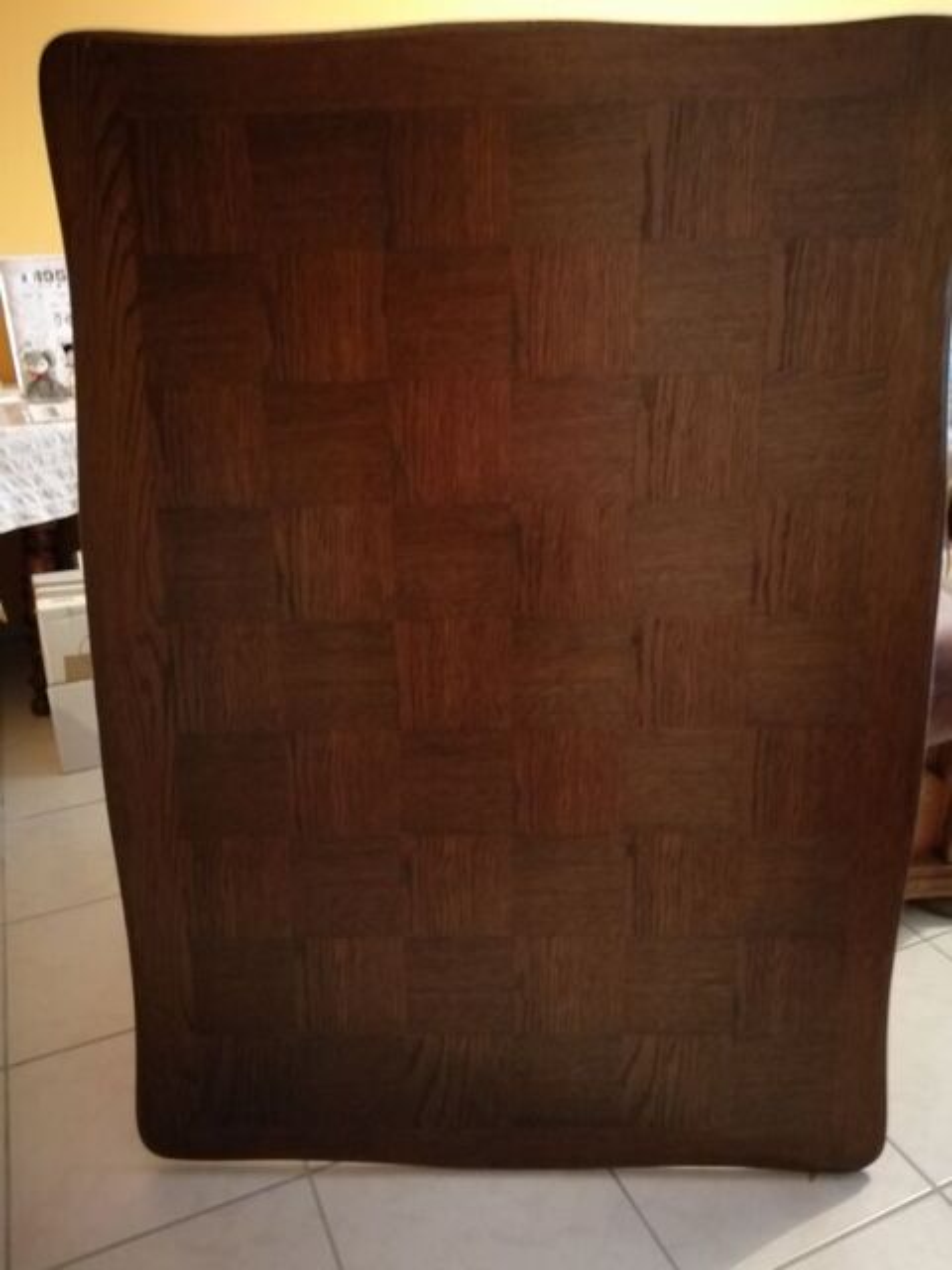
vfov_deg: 67.3
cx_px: 476
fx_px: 953
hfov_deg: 53.1
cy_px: 635
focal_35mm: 26
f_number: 1.8
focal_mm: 3.6
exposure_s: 1/12.5
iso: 1600
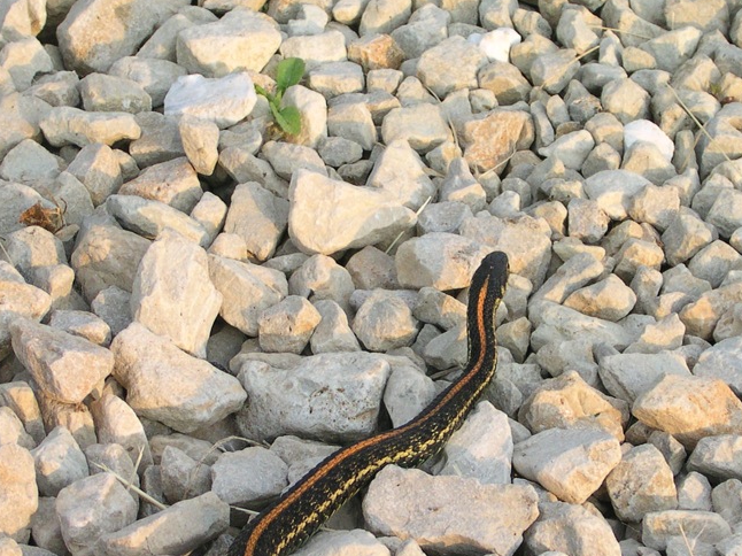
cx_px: 472
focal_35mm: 130
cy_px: 370
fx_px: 2786
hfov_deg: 15.2
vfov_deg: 11.4
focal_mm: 12.5
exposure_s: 1/148
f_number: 4.1
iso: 100
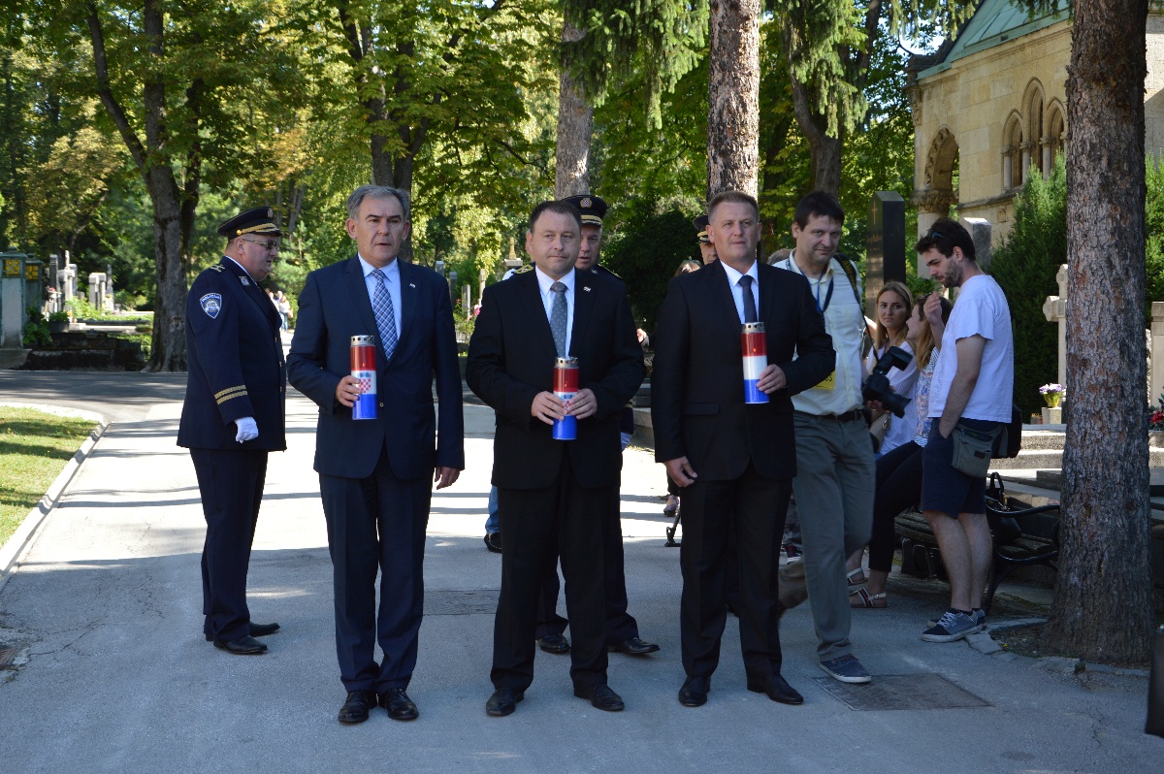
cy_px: 387
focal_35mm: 52
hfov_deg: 37.9
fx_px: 1696
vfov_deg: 25.7
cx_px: 582
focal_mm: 35
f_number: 5.6
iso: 140
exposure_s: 1/125
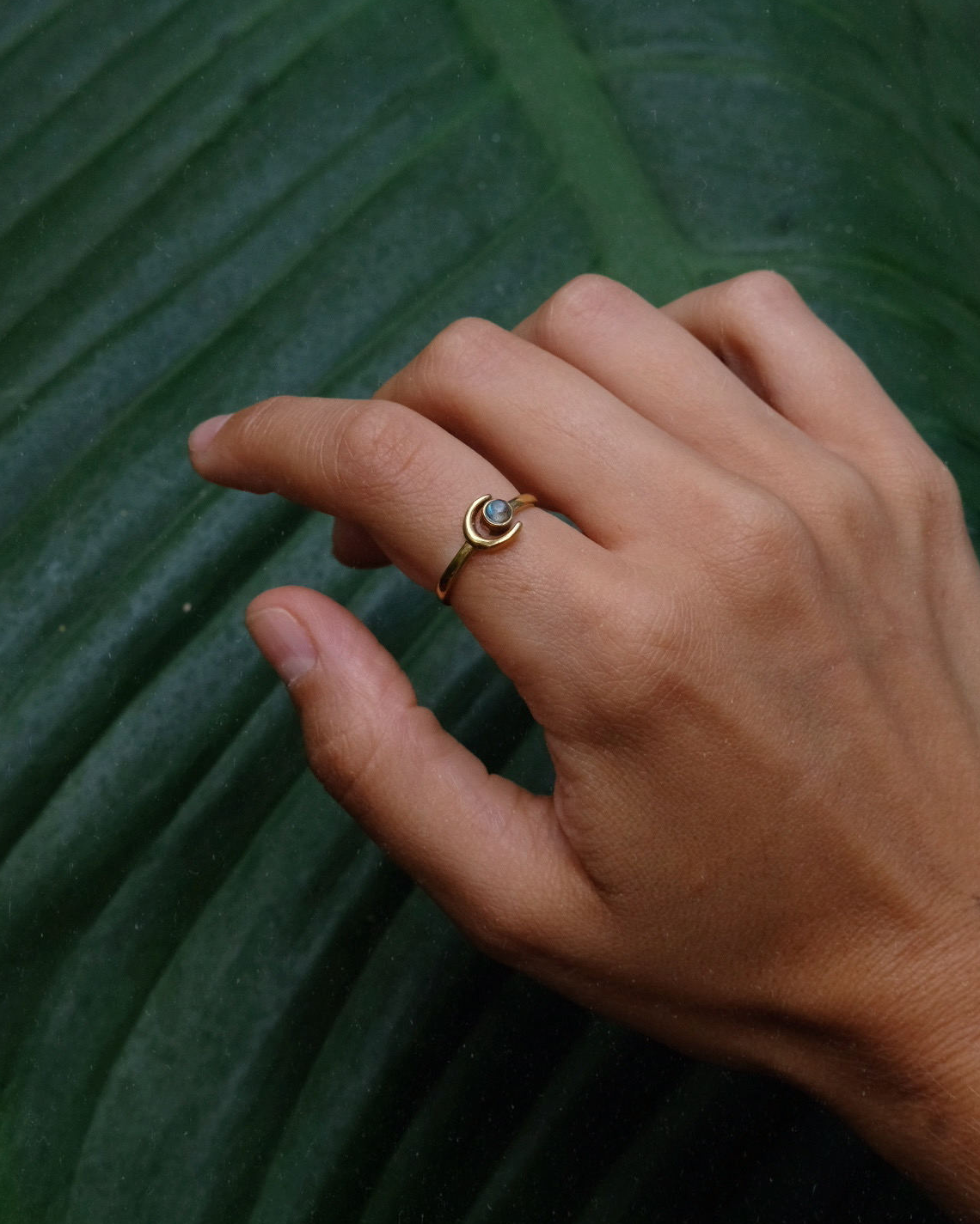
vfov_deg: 30.5
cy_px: 603
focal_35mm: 62
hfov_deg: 24.6
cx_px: 479
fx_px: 2248
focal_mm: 35
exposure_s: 1/250
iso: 1600
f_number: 13
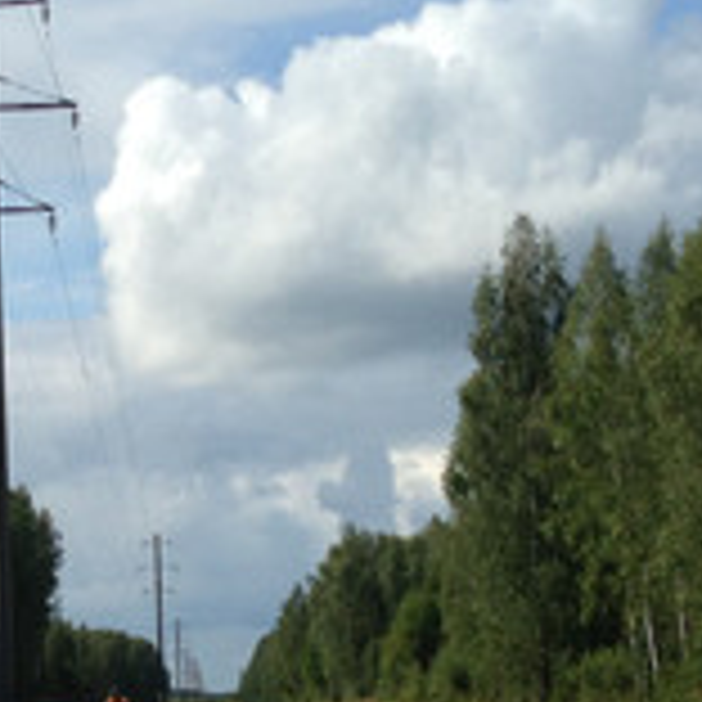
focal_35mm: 120
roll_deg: +2.2
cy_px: 500
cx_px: -108
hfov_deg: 14.1
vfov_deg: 14.5
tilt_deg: +3.7
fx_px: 2753
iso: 50
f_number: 2.4
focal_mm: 4.12
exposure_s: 1/2262
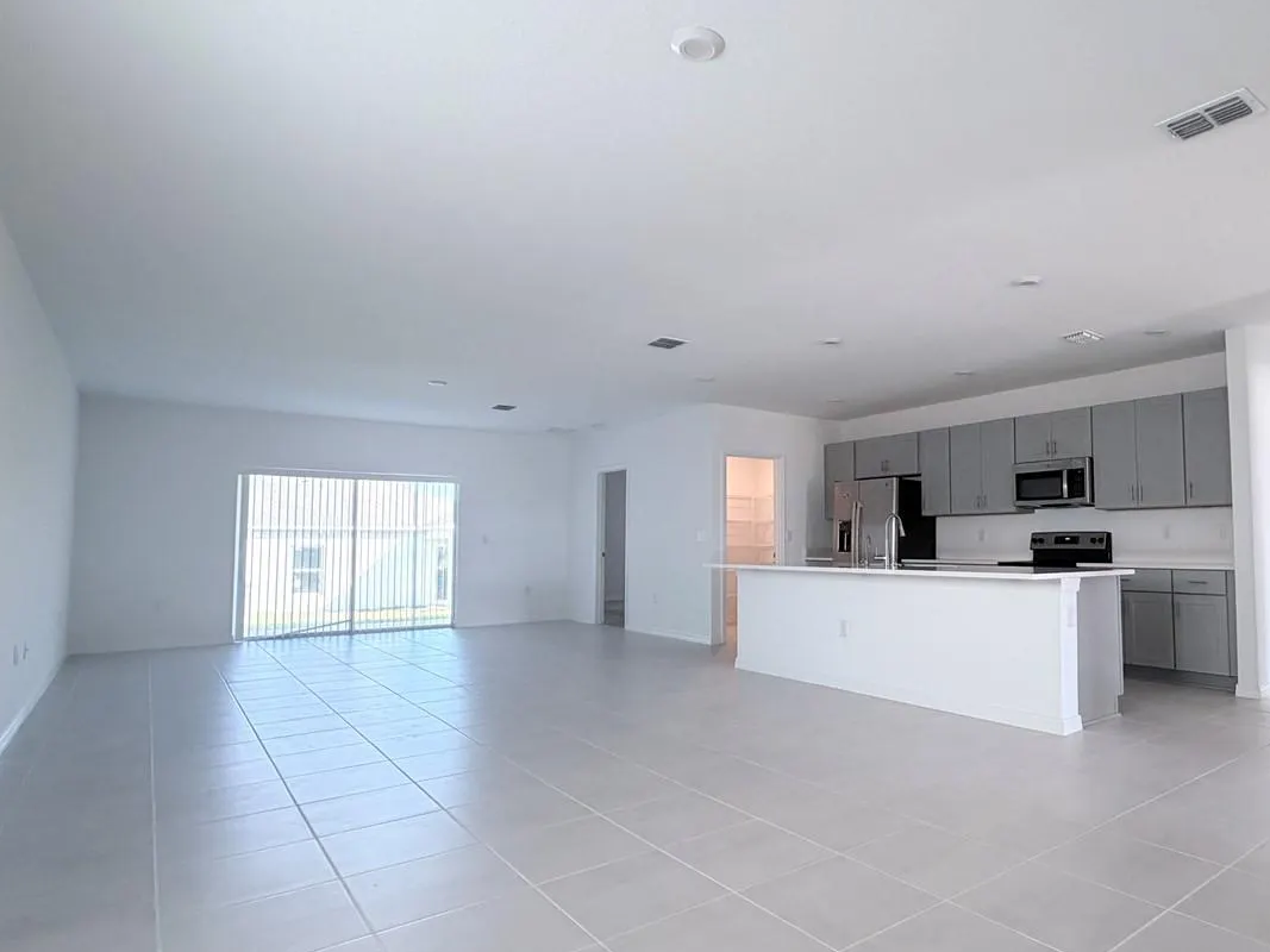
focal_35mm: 21
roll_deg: -0.3
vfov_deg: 63.4
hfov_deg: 77.8
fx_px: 770
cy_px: 500
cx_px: 781
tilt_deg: +3.1
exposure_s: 1/120
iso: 250
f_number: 2.2
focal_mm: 2.22
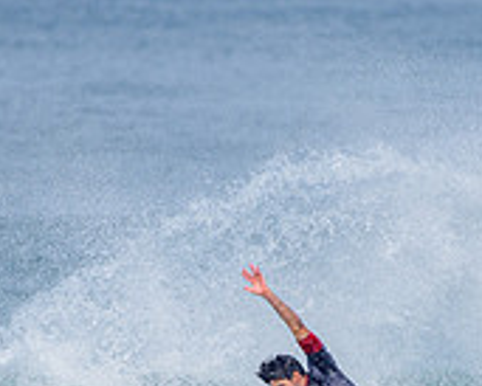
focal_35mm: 1590
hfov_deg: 1.2
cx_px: 313
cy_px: 469
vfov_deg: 1.0
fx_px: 22695
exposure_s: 1/2000
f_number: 5.6
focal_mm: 500
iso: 250
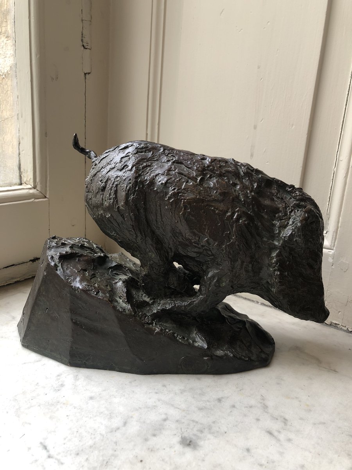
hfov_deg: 49.7
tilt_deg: -16.3
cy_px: 235
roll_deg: -3.7
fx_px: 380
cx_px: 176
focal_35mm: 28
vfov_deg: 63.4
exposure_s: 1/100
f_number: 1.8
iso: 32
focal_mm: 4
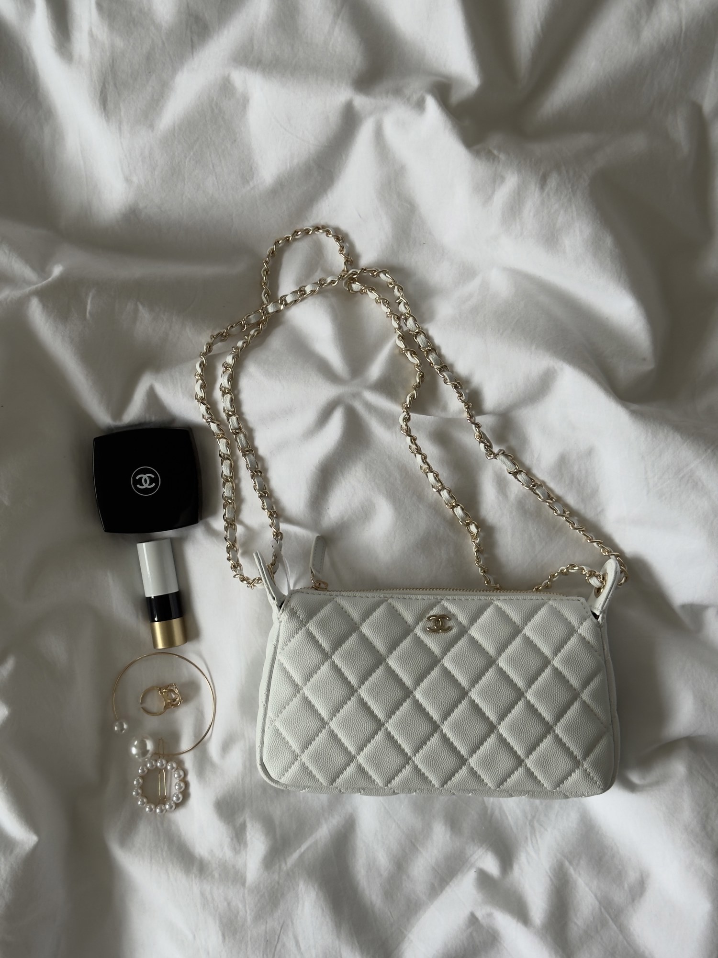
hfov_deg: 30.3
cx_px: 359
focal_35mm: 48
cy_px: 479
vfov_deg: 39.7
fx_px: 1327
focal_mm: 6.76
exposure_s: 1/77
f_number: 1.78
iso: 100
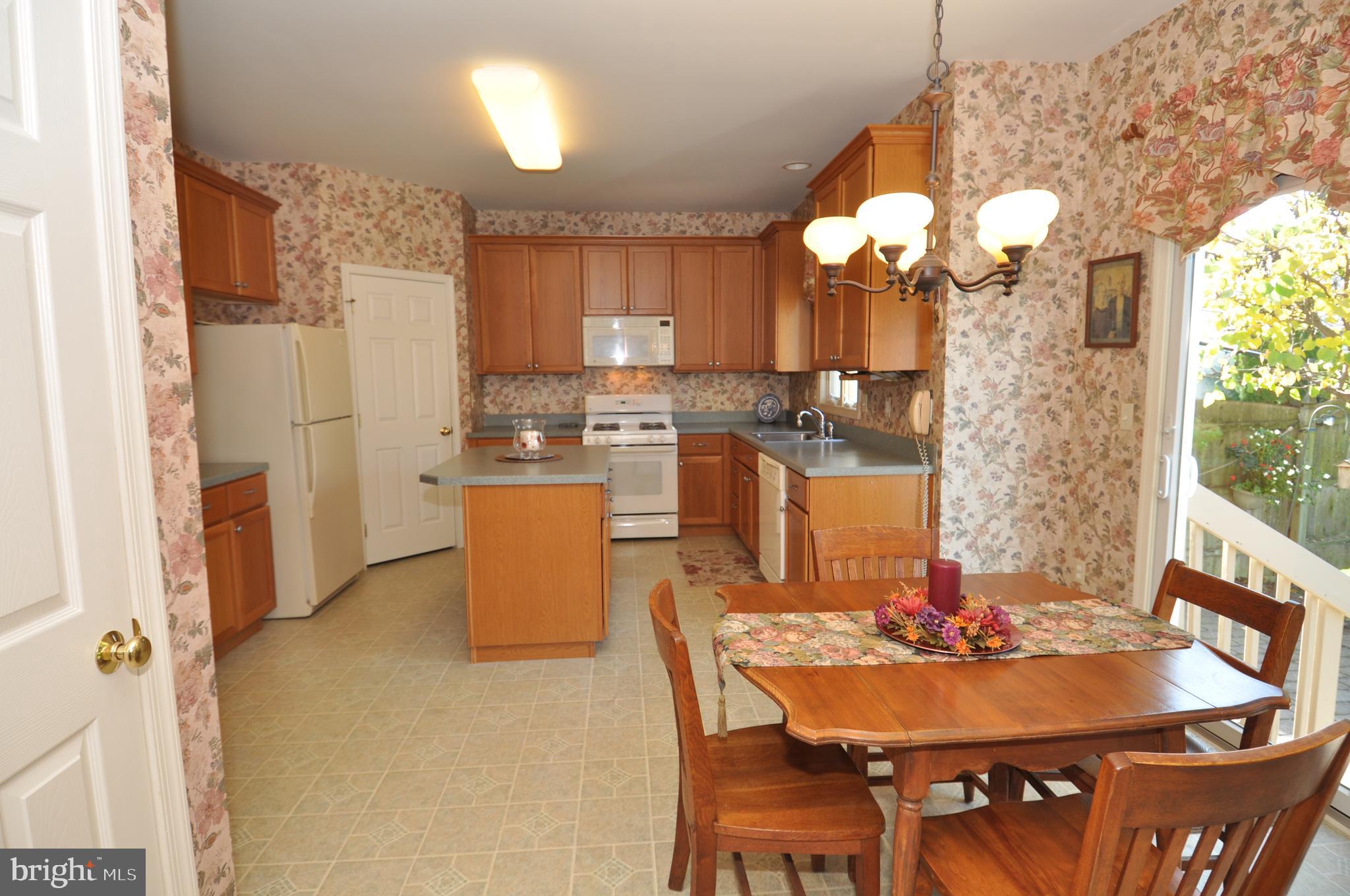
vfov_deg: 67.2
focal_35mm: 18
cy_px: 448
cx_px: 675
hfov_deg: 90.1
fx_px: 674
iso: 250
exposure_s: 1/60
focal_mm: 12
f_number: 4
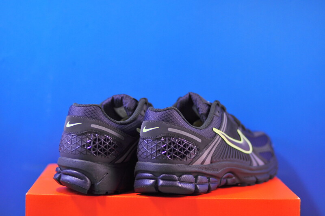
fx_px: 676
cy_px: 108
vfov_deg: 18.1
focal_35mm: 75
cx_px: 162
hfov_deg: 27.0
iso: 250
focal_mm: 50
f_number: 2
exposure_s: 1/320
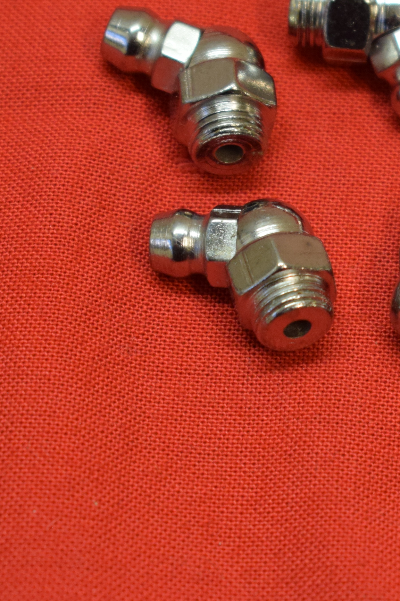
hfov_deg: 6.9
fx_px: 3303
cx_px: 447
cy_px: 225
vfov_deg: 10.4
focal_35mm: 198
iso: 800
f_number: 5.6
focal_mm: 55
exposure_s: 1/60
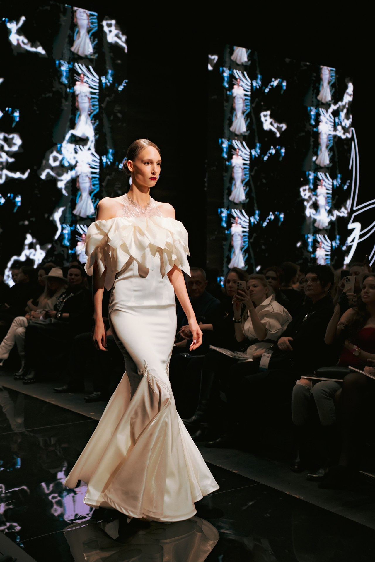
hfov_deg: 29.9
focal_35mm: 45
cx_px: 188
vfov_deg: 43.6
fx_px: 703
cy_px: 281
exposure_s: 1/320
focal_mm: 45
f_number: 3.5
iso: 3200
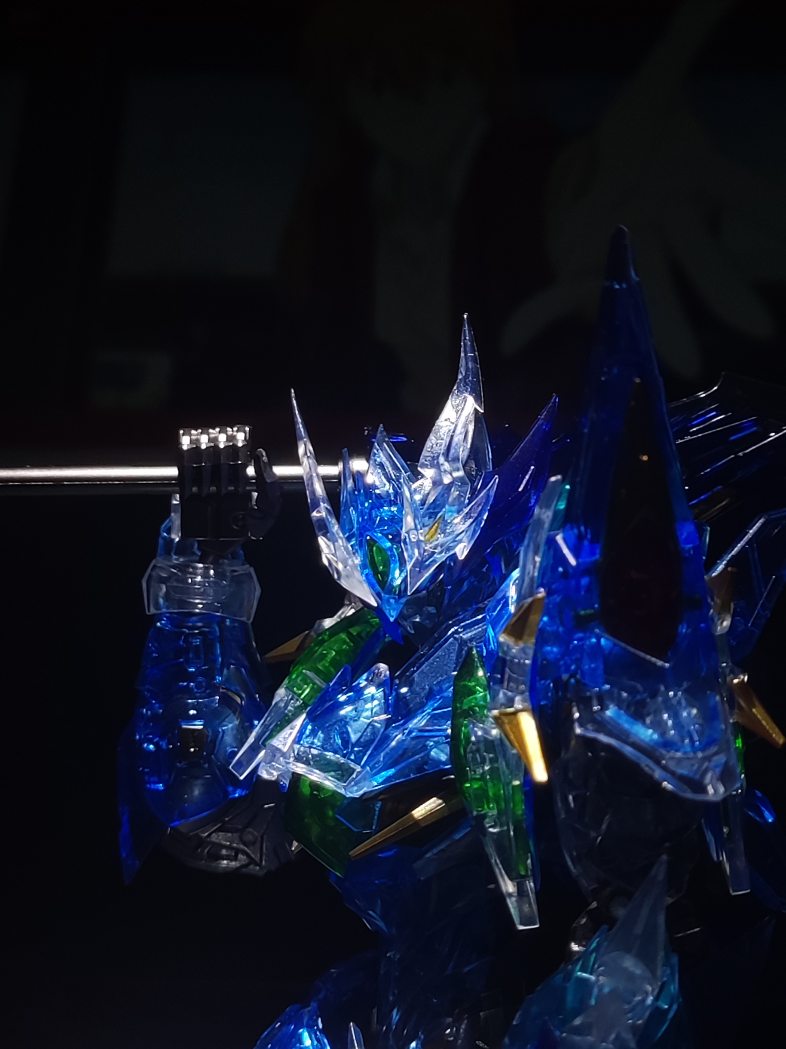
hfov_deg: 35.1
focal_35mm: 41
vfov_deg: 45.8
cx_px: 449
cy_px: 554
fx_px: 1241
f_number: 1.79
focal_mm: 4.71
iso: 100
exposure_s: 1/30
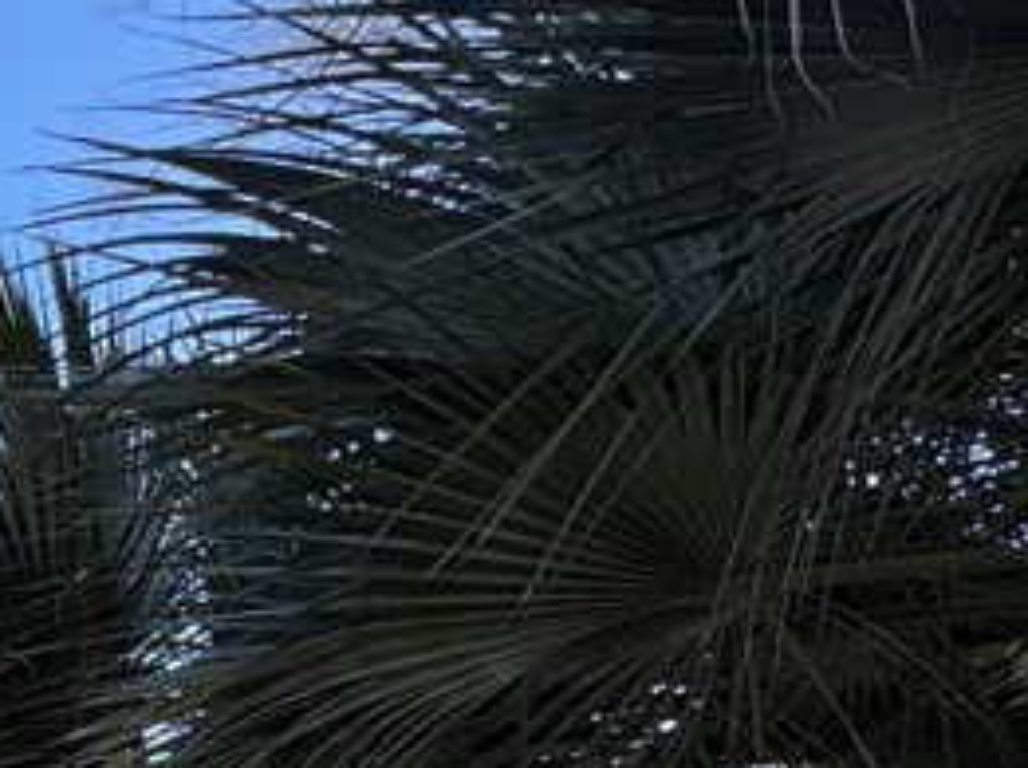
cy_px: 1099
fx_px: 1631
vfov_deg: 22.5
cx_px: -670
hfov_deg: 23.8
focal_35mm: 55
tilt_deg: +17.7
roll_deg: -0.2
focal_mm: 2.22
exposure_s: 1/537
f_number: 2.2
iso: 40
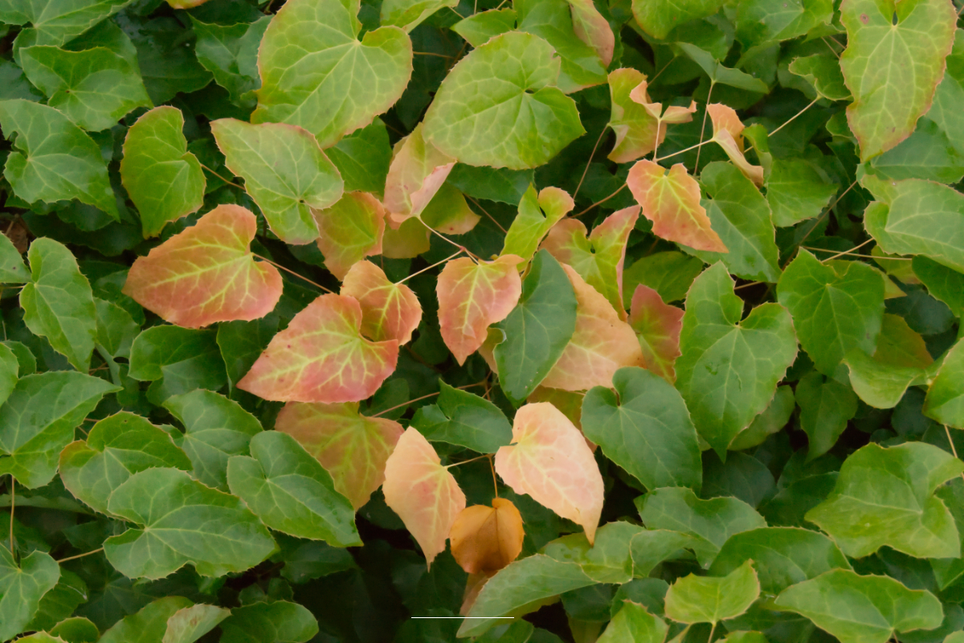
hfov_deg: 24.6
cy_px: 322
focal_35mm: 82
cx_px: 482
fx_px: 2209
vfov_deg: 16.6
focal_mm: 55
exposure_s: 1/200
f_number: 11
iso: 3200
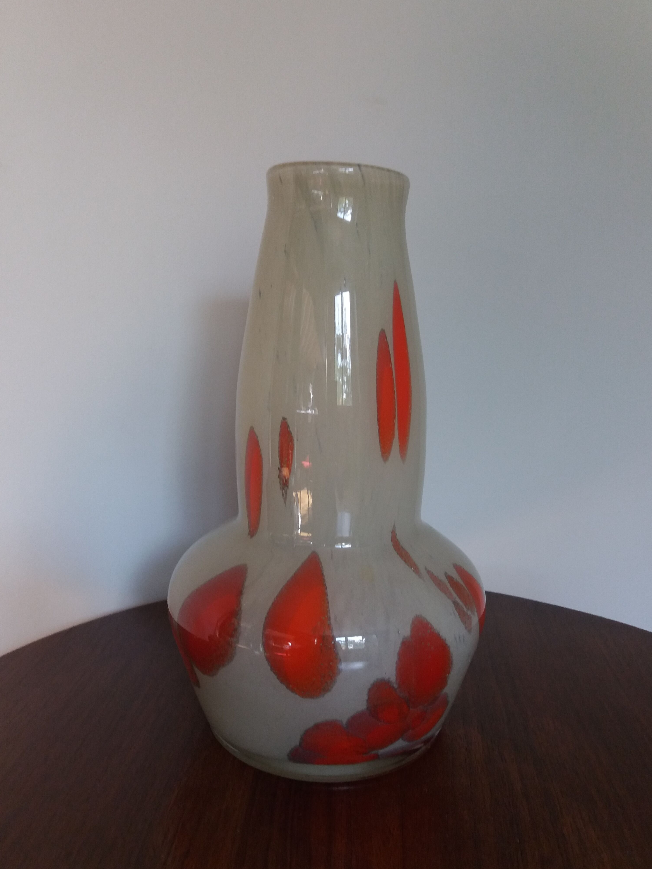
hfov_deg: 48.2
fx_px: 728
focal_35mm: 29
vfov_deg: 61.7
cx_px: 337
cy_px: 443
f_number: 1.9
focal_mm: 3.7
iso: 100
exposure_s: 1/50
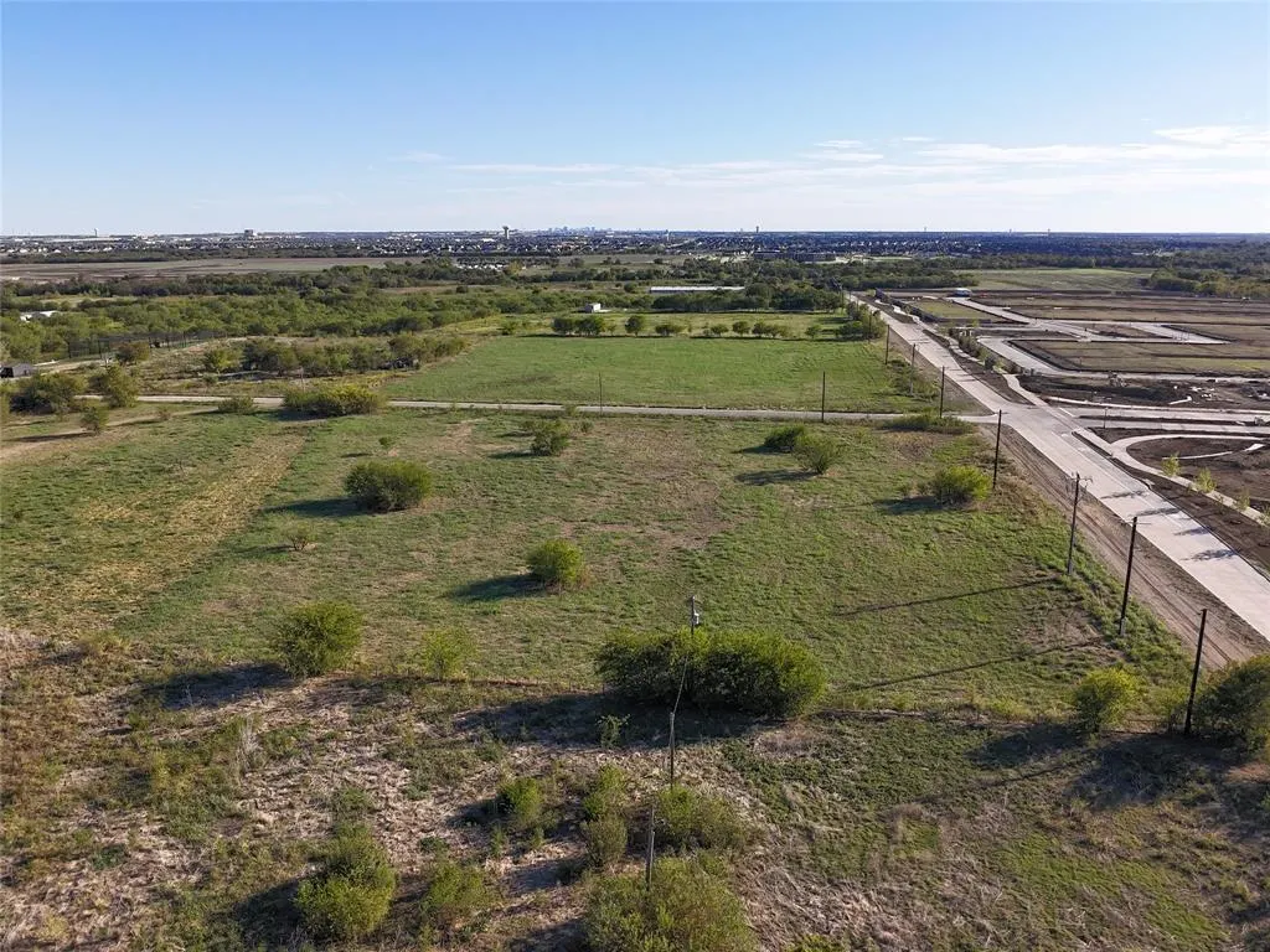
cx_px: 635
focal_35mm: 24
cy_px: 476
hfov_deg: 71.6
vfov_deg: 56.8
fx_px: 881
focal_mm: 4.55
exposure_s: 1/800
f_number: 2.8
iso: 140
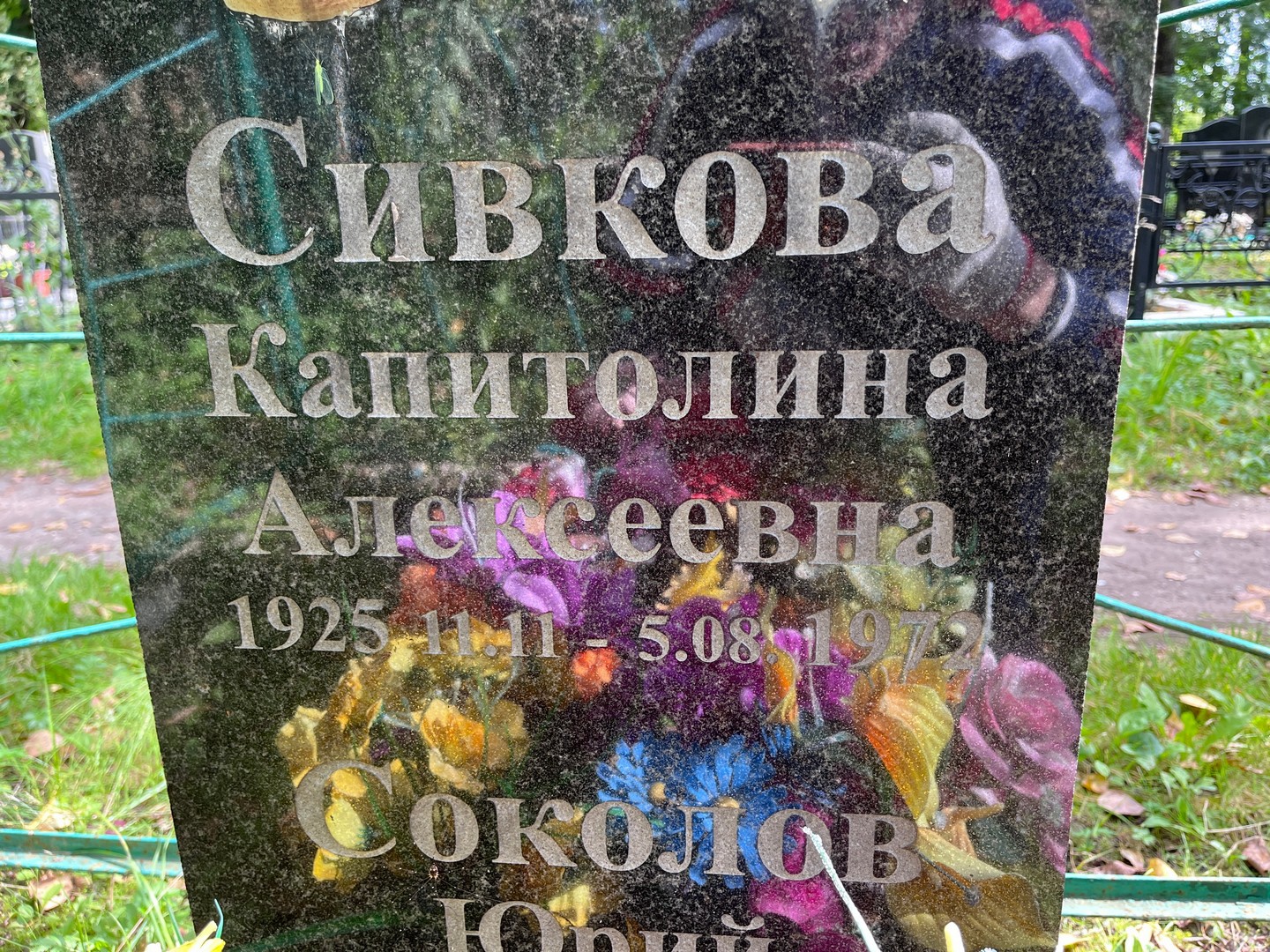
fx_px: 954
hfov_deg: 67.3
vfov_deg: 53.1
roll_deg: +2.8
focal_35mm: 26
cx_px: 635
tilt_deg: -13.1
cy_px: 476
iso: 50
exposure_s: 1/122
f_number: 1.6
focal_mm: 5.1
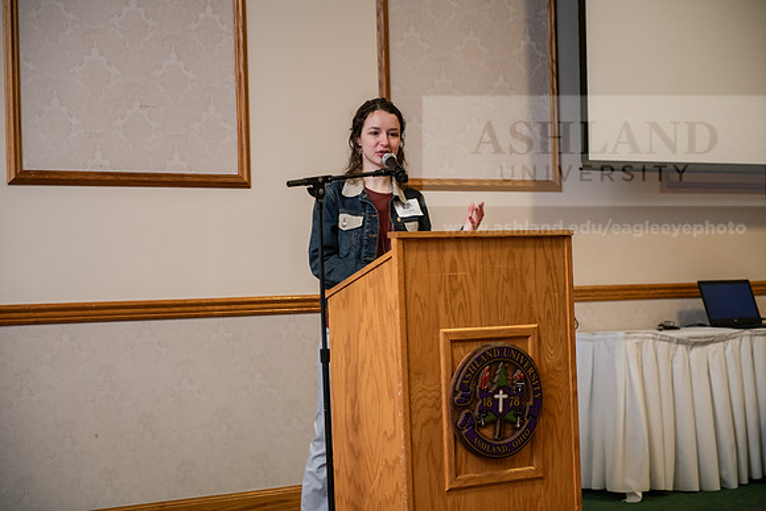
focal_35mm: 70
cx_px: 383
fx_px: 1490
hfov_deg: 28.8
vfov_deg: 19.5
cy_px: 256
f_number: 3.2
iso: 2000
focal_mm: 70
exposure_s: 1/200
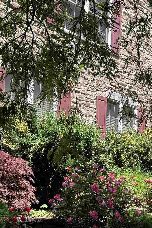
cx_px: 211
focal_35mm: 66
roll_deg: -2.2
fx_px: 418
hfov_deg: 18.7
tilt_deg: +4.8
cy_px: 158
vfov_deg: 30.2
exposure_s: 1/1075
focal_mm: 6.76
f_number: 1.78
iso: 100
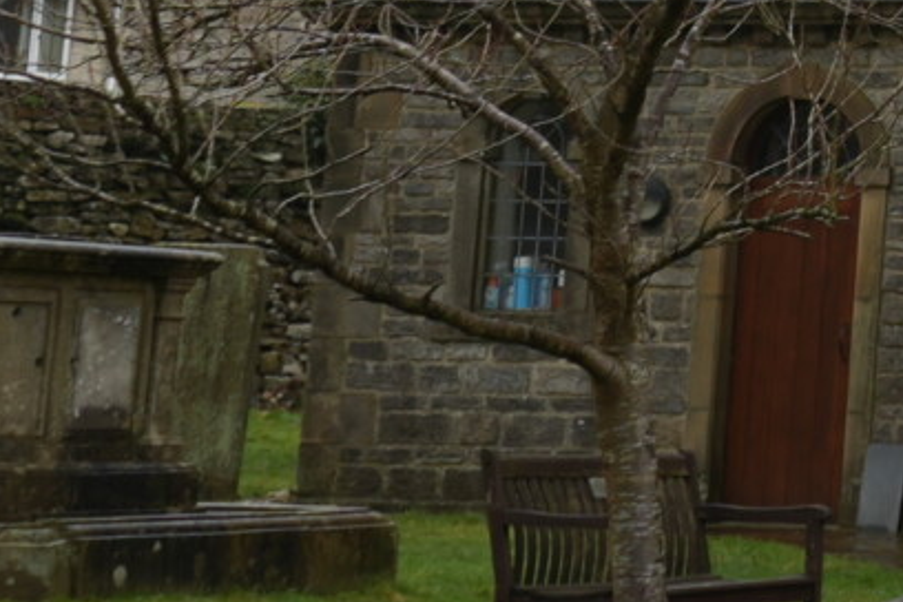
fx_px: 4565
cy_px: -654
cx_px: 2001
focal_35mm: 182
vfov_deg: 7.2
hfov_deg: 10.1
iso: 100
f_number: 4.5
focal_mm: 29
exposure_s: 1/100
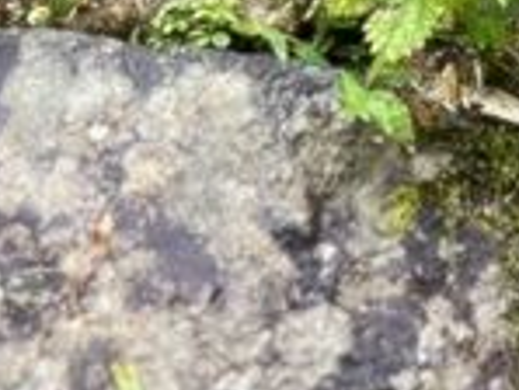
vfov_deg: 5.5
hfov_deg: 7.3
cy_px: -521
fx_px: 3931
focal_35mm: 262
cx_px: 1008
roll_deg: +0.9
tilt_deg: -0.9
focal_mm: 6.86
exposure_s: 1/395
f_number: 1.78
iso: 80
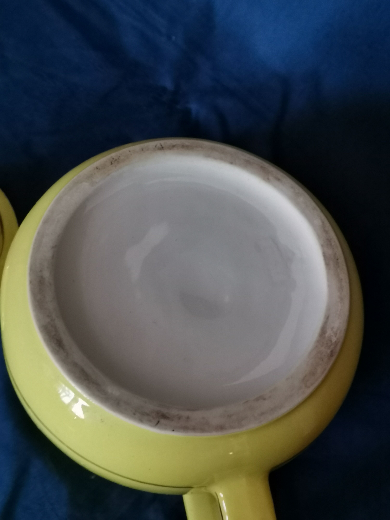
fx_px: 751
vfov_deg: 38.2
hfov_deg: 29.1
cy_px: 260
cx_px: 195
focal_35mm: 50
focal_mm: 4.75
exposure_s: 1/30
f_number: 1.8
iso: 640
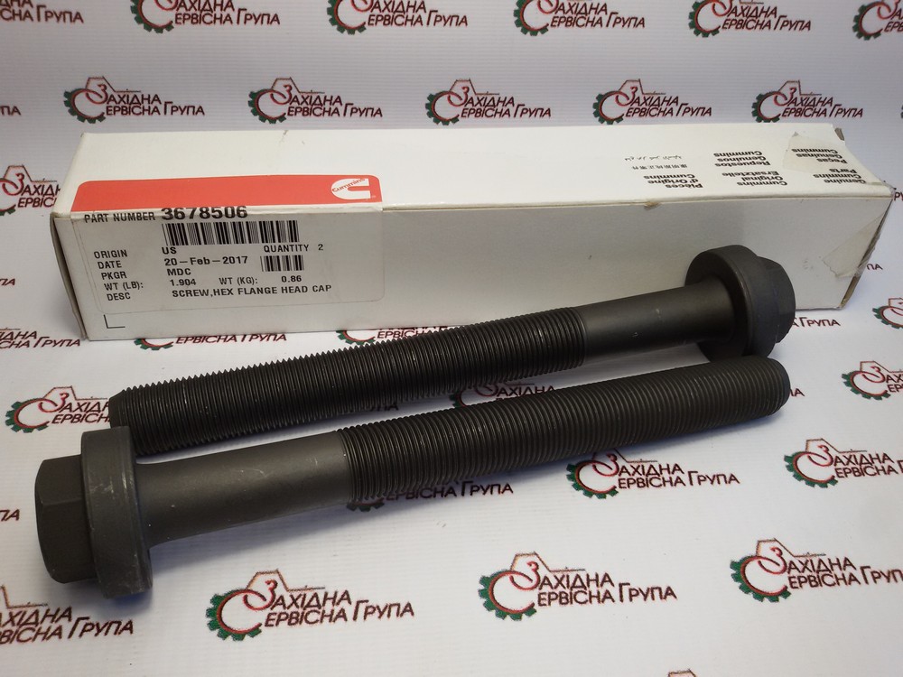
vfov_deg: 45.4
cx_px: 452
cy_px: 338
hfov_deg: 58.4
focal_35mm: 31
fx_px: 809
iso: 40
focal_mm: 2.93
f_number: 2.4
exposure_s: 1/100
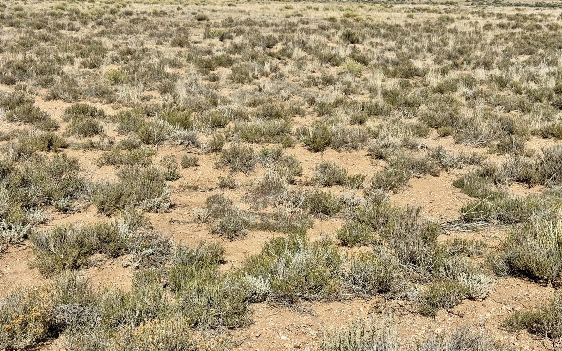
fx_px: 781
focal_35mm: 51
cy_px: 184
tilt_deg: -15.3
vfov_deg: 25.3
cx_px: 281
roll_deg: -1.4
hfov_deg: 39.6
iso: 64
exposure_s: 1/7937
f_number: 1.78
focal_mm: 6.76
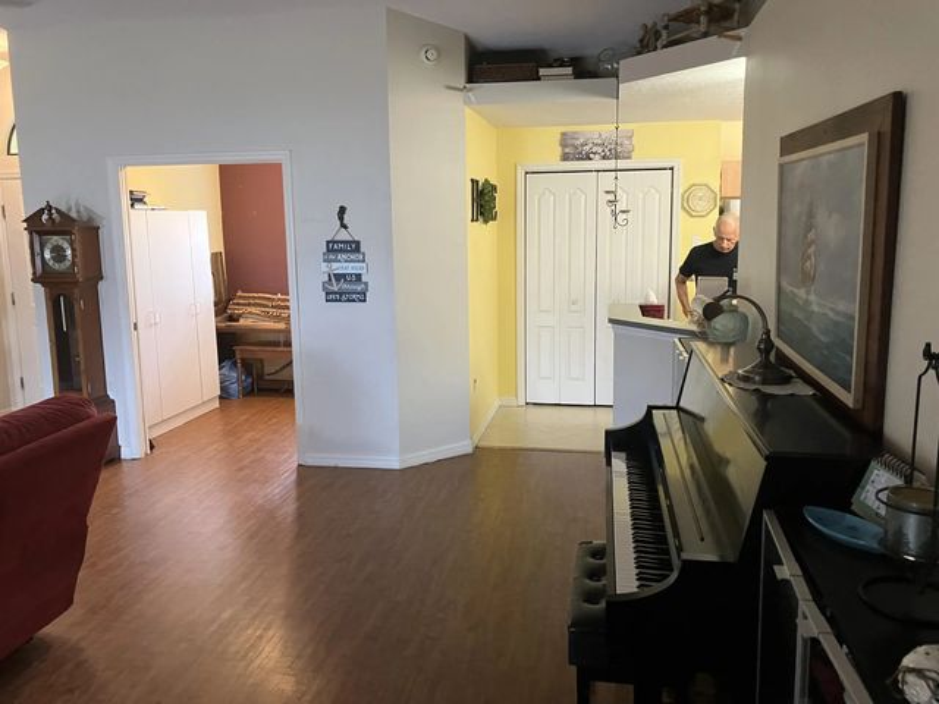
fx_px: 760
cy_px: 352
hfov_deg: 63.4
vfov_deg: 49.7
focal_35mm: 28
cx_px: 470
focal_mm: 3.99
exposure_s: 1/40
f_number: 1.8
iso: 320
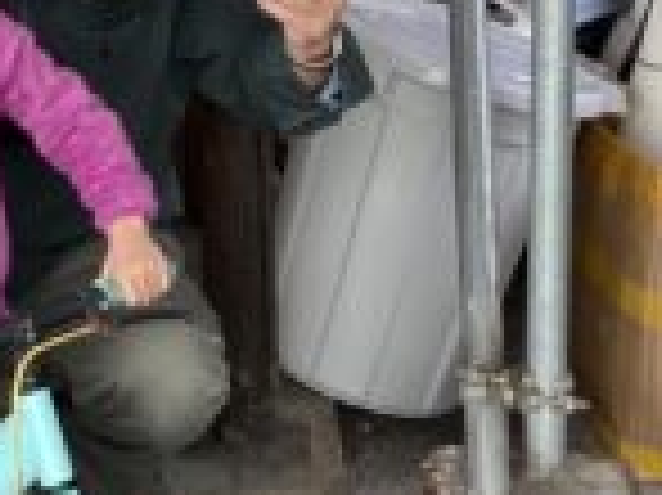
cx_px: -68
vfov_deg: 10.3
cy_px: -310
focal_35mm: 137
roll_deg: -0.2
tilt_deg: -7.1
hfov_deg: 14.1
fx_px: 2618
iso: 32
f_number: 1.8
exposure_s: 1/120
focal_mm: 3.99
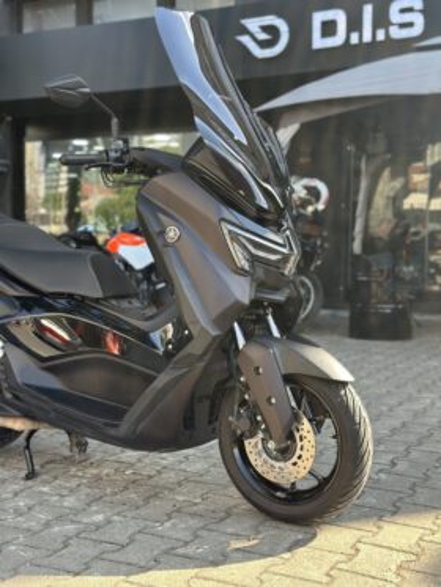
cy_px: 294
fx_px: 815
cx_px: 220
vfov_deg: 39.6
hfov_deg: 30.3
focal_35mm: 48
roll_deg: -0.1
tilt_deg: -3.2
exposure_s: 1/506
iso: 80
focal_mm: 6.86
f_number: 1.78
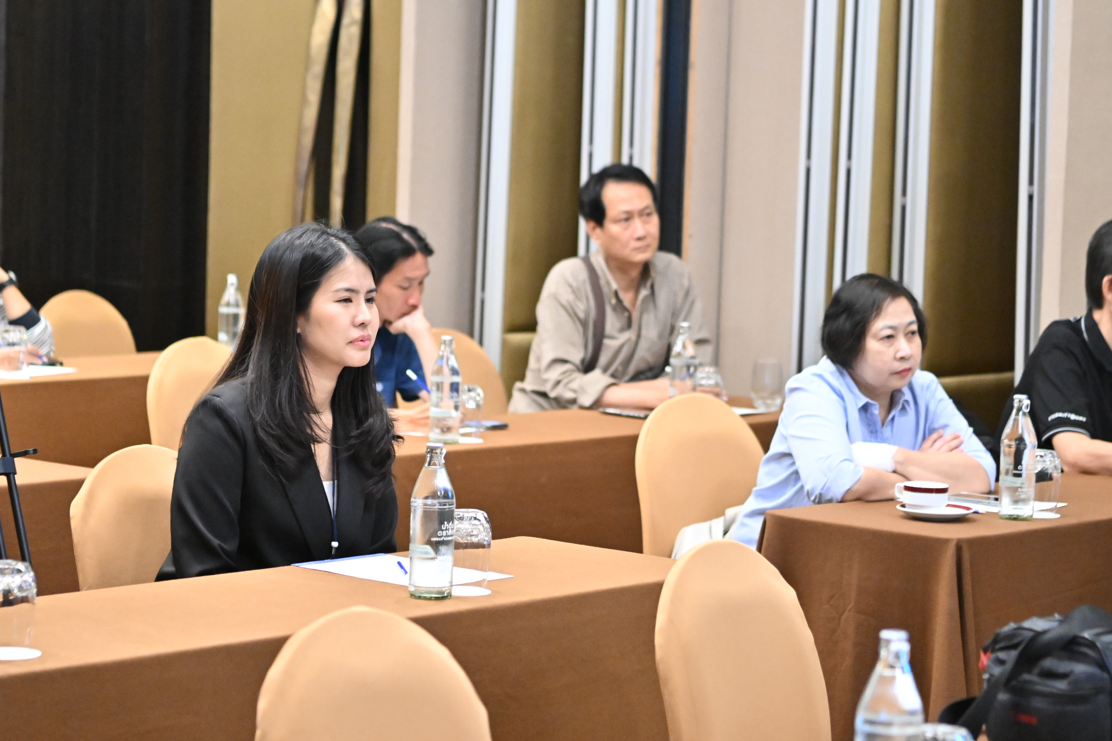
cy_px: 370
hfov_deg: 19.5
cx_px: 556
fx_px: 3243
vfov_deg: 13.0
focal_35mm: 105
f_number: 2.8
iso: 5000
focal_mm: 70
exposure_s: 1/100
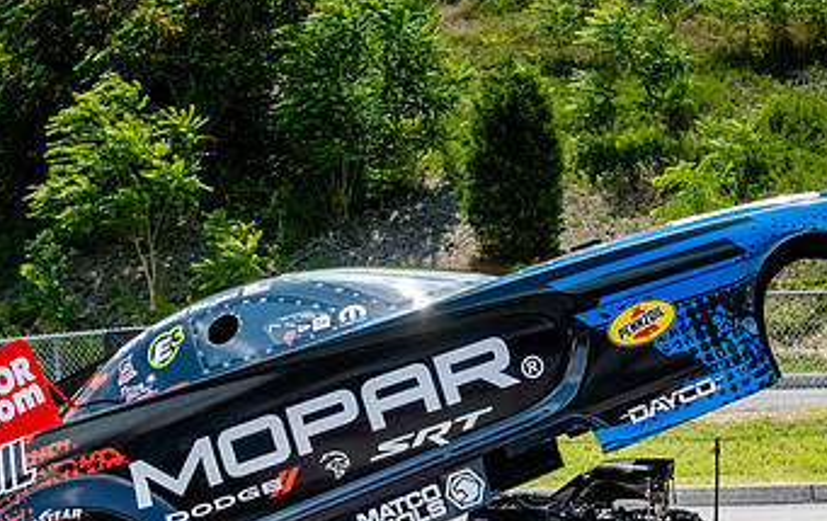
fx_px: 1491
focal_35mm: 66
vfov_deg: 19.0
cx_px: 473
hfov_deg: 31.0
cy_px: 585
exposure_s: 1/500
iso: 100
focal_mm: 18
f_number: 5.6
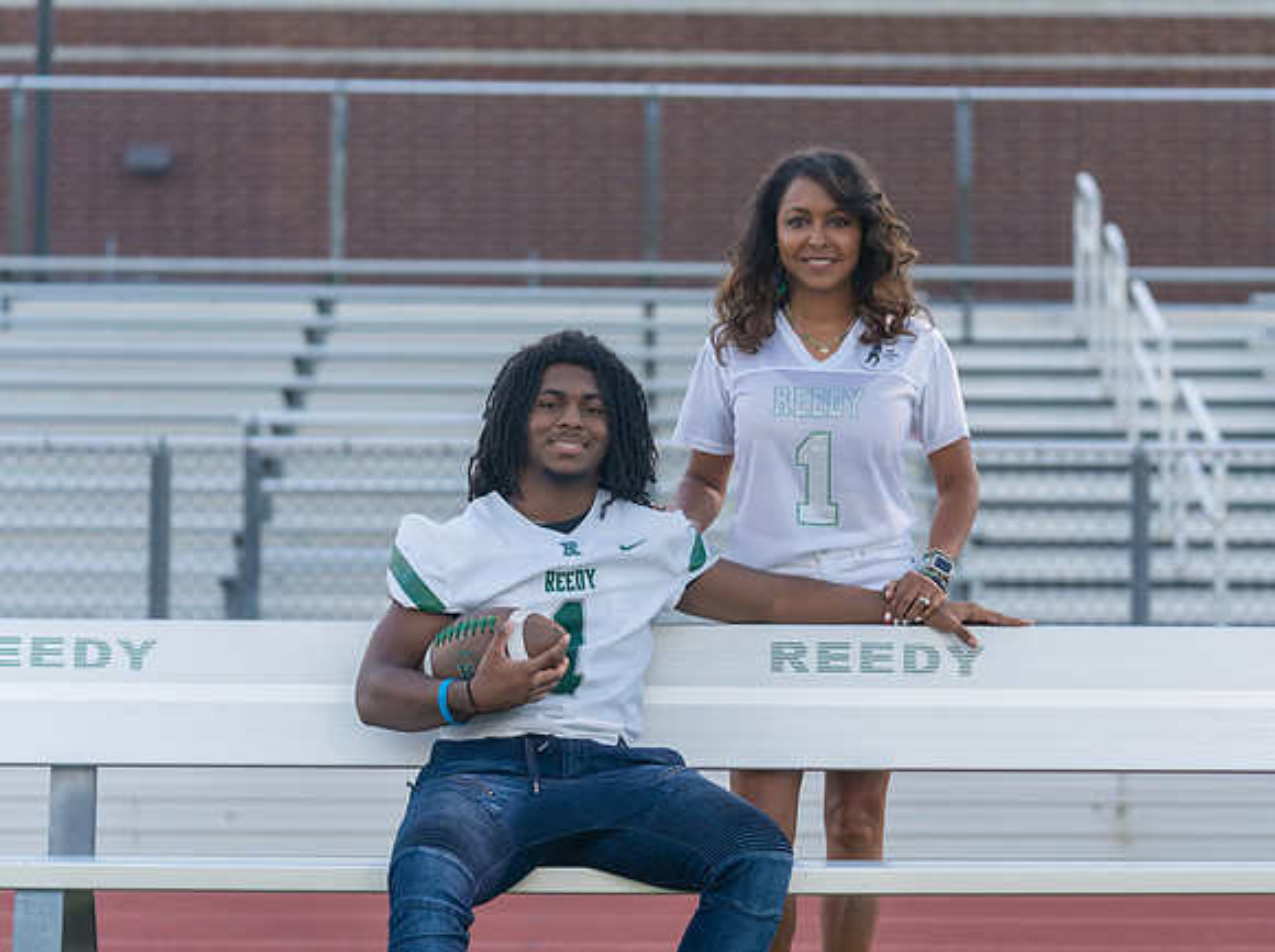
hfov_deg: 18.3
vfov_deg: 13.7
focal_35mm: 108
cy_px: 444
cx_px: 764
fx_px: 3953
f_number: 2.8
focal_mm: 89
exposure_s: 1/400
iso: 640
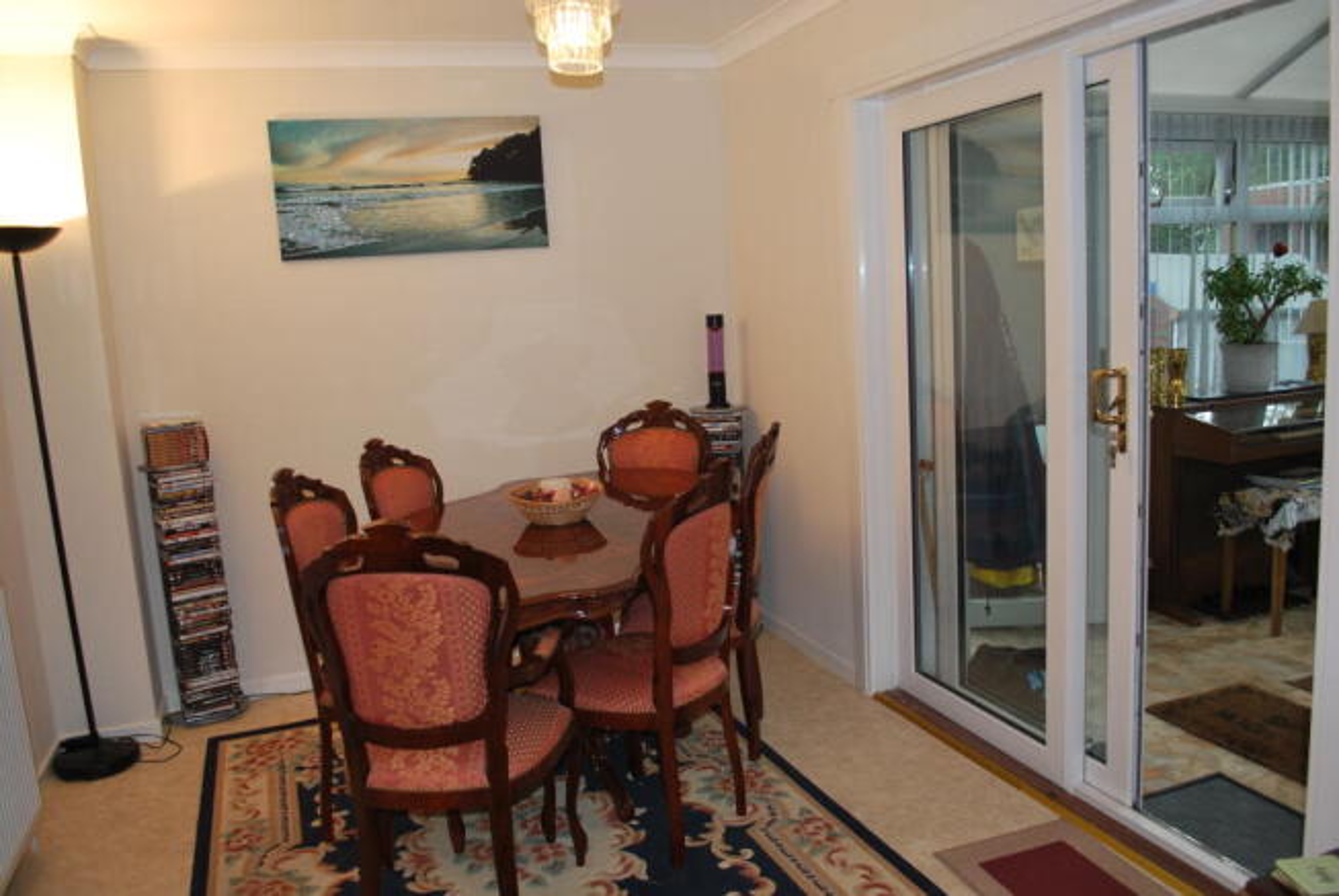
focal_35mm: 27
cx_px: 670
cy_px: 448
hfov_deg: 67.3
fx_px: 1005
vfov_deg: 48.0
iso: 200
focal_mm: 18
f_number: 3.5
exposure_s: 1/60
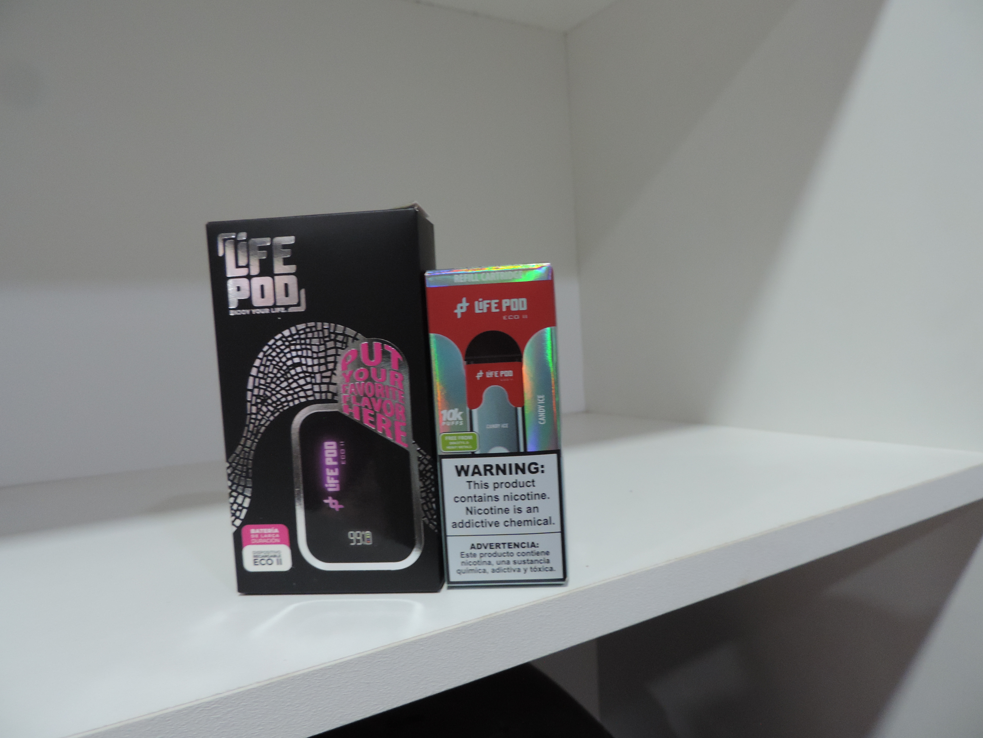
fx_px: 682
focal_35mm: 24
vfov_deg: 56.8
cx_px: 492
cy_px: 369
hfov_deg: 71.6
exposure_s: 1/30
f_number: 3
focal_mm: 4.3
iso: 280
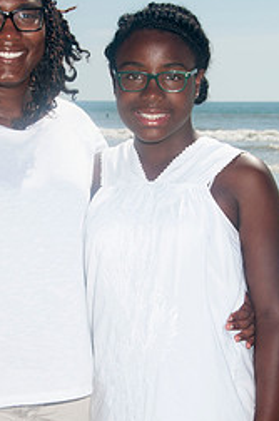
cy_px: 257
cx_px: 86
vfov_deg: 17.4
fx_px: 1377
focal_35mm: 118
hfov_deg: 11.5
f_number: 11
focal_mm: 44
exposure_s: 1/250
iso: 100
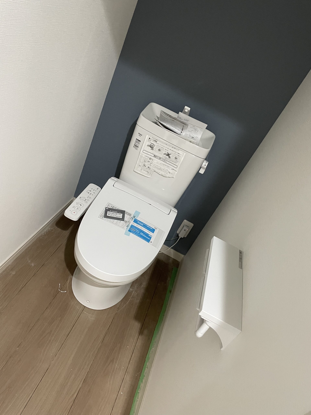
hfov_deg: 53.1
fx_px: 311
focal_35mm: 26
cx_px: 156
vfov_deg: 67.3
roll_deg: -26.3
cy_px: 208
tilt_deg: -31.3
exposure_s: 1/60
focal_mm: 4.2
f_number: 1.6
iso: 500
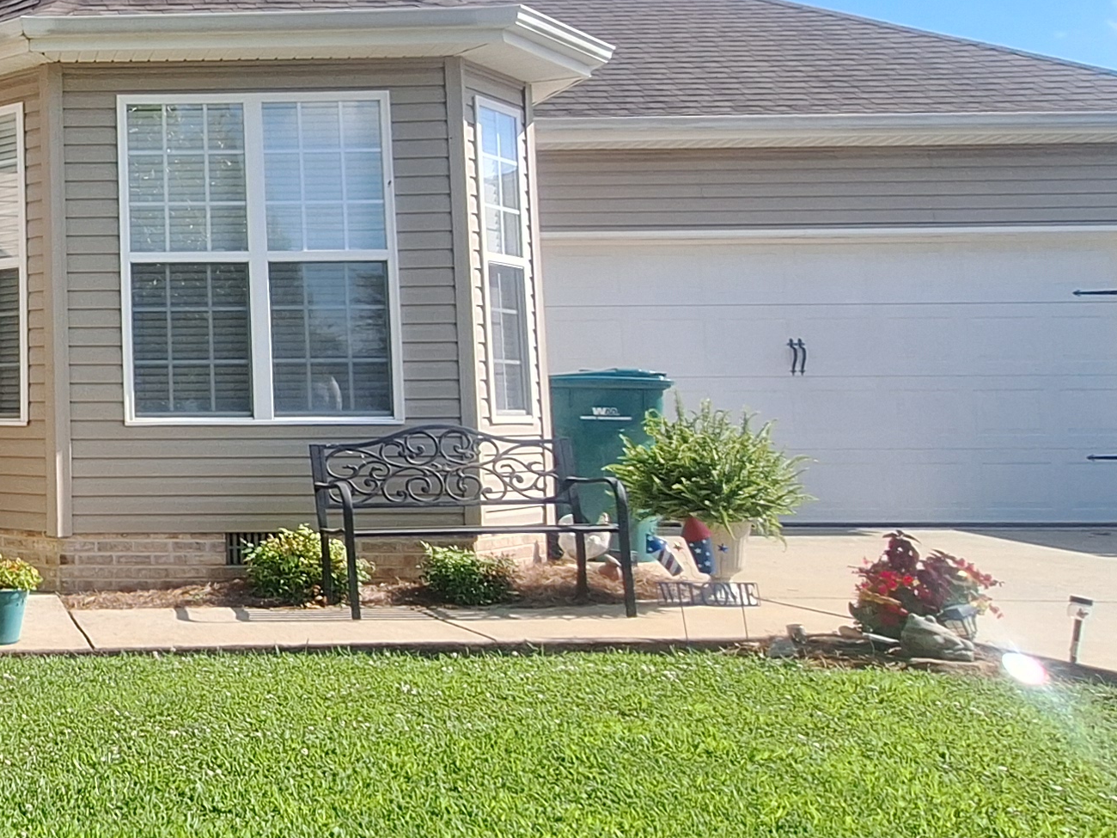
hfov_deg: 37.7
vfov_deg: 35.6
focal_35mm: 40
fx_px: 1291
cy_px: 286
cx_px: -156
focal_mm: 1.74
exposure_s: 1/1592
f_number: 2.2
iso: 40
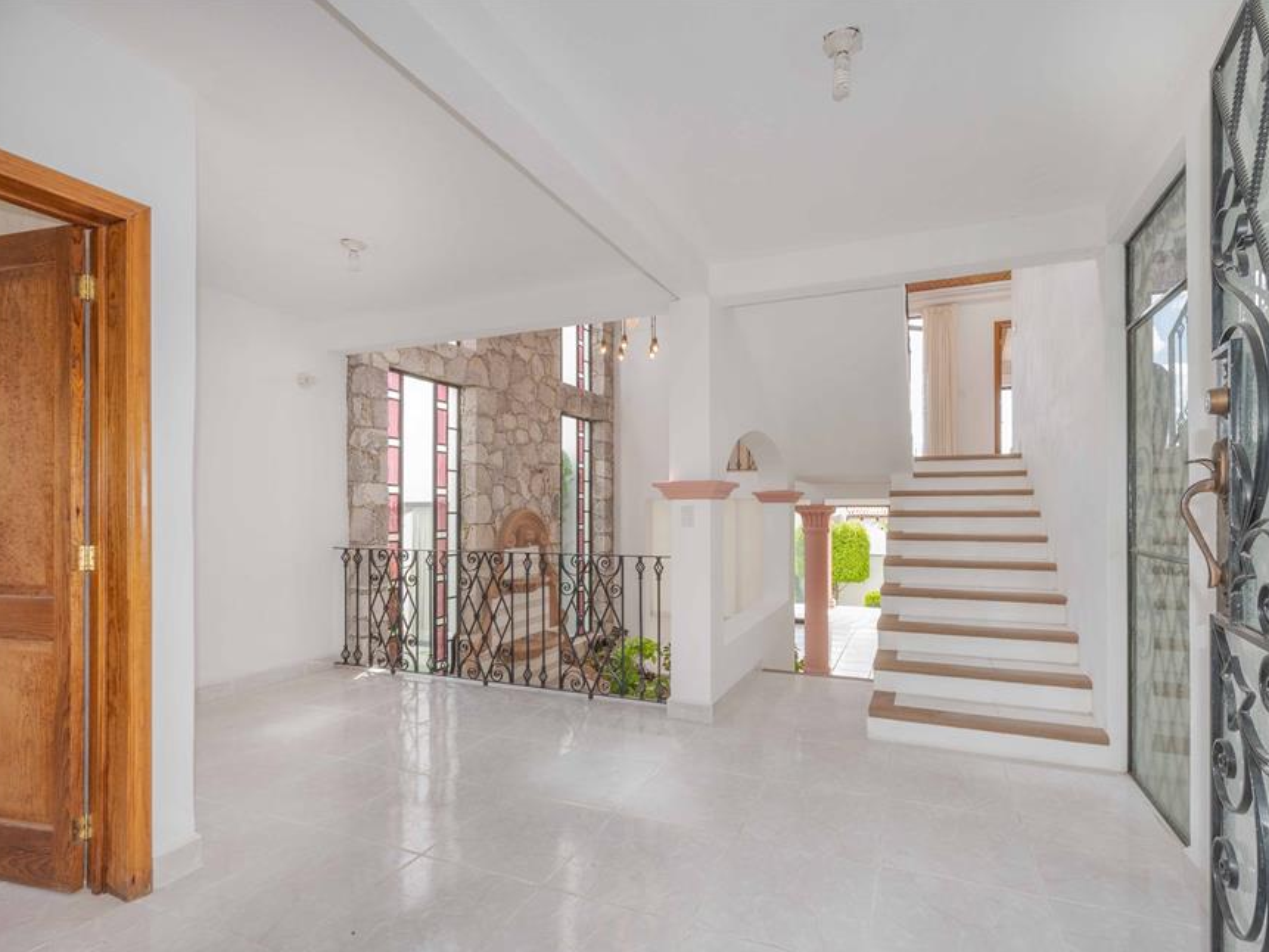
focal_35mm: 16
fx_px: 587
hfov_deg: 94.2
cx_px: 693
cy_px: 499
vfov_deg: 78.1
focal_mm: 14
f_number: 20
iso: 400
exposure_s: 1/13
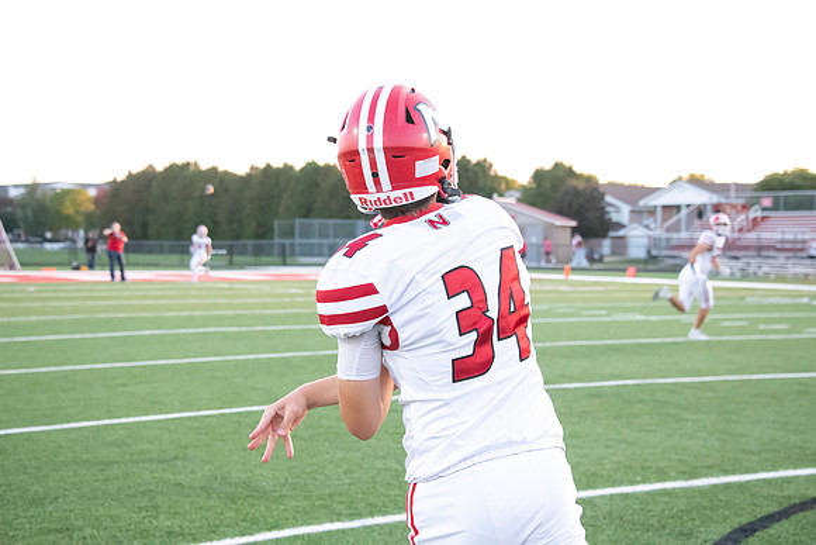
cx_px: 408
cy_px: 272
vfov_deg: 20.9
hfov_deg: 31.0
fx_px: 1474
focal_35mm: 65
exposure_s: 1/1000
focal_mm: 65
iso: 4000
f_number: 5.6
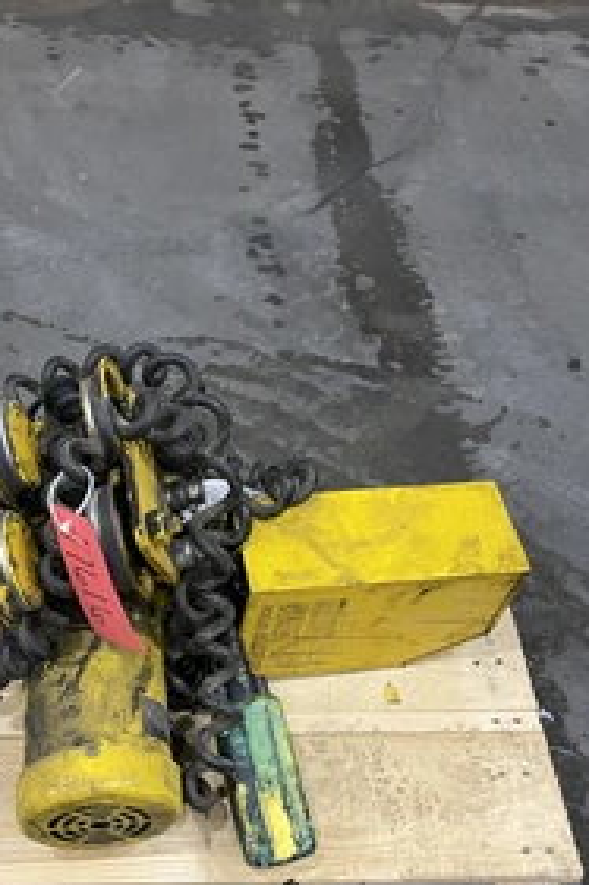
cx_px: 208
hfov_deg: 35.6
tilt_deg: -53.6
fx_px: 909
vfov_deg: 50.8
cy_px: 605
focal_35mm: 37
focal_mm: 5.1
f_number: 1.6
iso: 320
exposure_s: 1/60
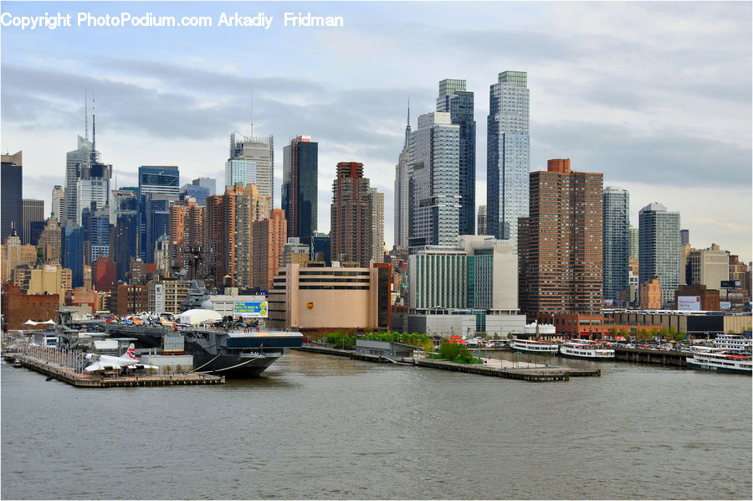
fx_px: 1254
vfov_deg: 22.6
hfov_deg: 33.4
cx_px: 376
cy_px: 250
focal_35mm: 60
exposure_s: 1/1000
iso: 200
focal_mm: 40
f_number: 6.3
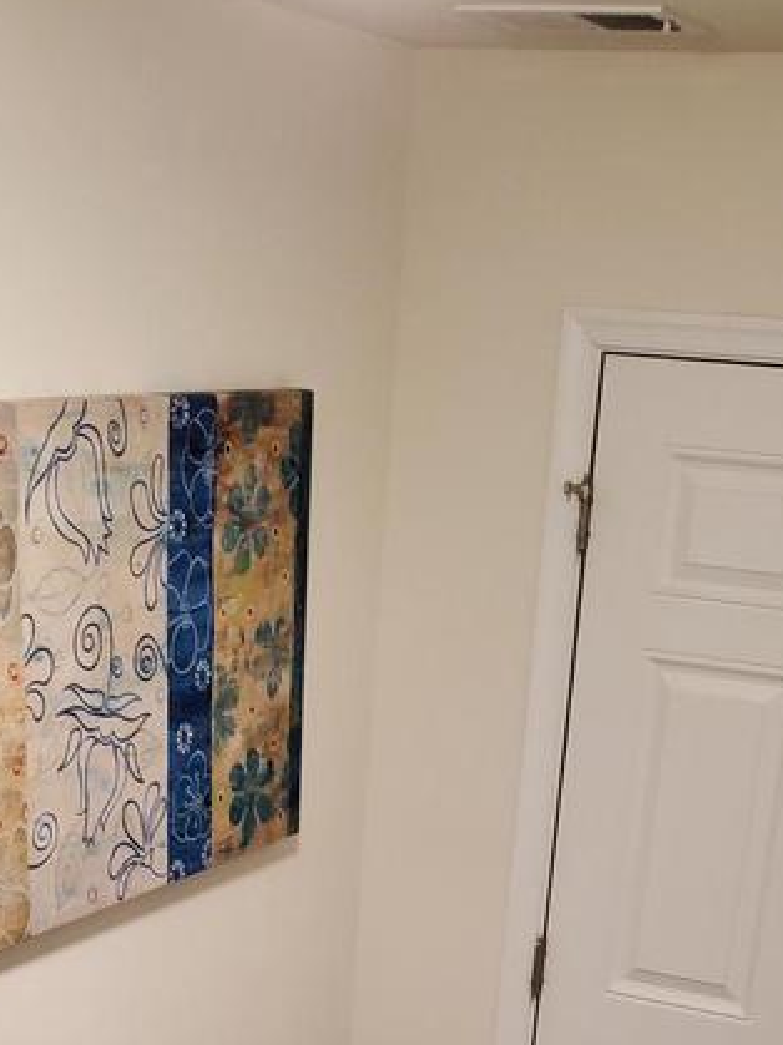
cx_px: 394
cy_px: 1277
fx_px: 2022
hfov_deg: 21.9
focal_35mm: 67
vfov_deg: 25.7
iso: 160
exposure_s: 1/39
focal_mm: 4.3
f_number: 1.5
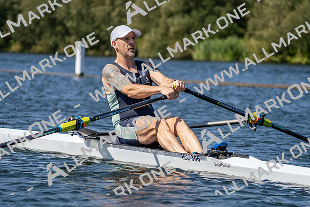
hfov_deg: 10.3
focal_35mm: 200
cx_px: 155
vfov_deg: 6.9
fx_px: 1723
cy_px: 104
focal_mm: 200
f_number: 5.6
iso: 200
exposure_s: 1/2000
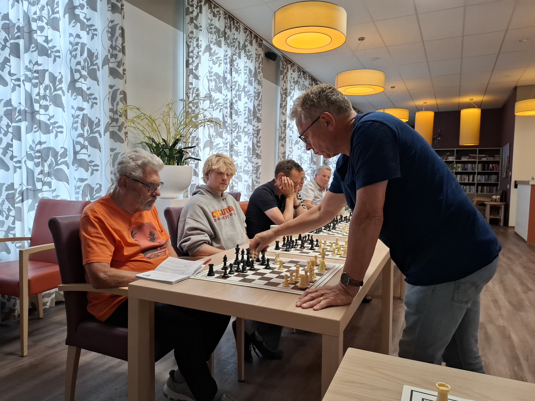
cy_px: 200
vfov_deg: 58.9
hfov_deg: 73.9
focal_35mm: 23
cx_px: 268
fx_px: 355
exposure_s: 1/50
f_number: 1.8
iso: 200
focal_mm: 5.54
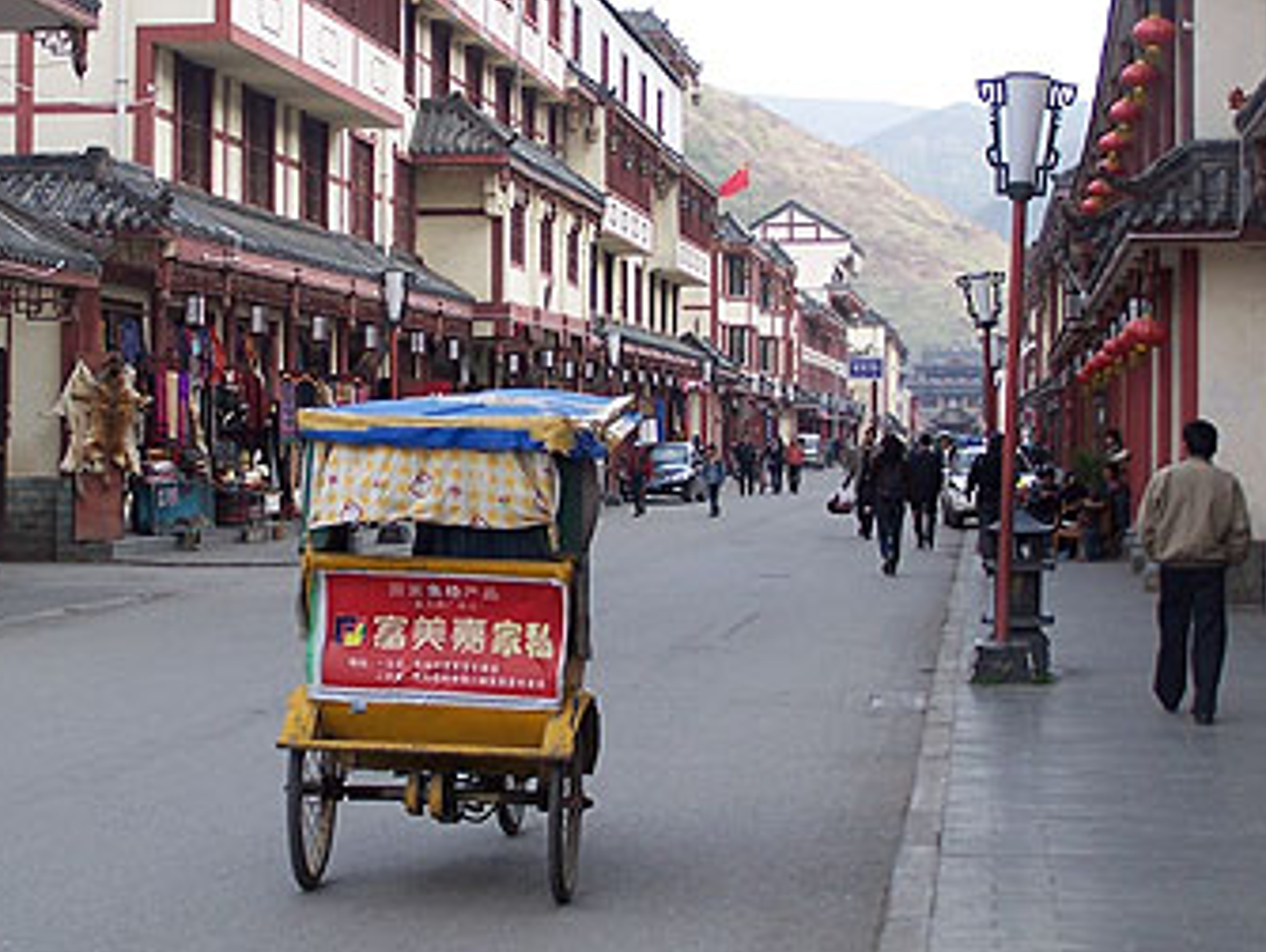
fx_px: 3295
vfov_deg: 16.4
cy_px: 355
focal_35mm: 90
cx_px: 461
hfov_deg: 21.7
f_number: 3.2
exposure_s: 1/125
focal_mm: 11.1
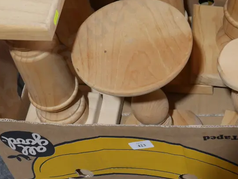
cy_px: 27
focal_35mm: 94
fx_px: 646
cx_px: 99
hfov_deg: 20.8
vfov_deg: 15.6
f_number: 5.3
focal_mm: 25
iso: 640
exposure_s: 1/60
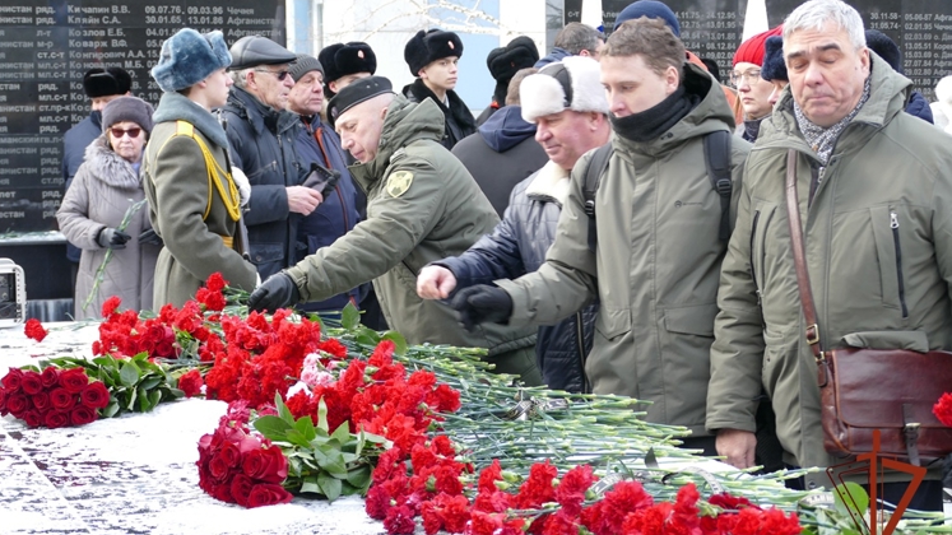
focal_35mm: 82
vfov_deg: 14.7
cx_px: 477
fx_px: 2070
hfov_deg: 25.9
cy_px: 260
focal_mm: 28.55
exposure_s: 1/125
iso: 250
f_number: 3.7
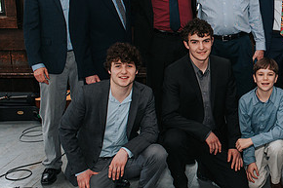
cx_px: 290
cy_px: 64
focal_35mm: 74
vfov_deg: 18.4
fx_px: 581
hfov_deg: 25.8
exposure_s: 1/200
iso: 1000
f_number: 4.5
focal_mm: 35
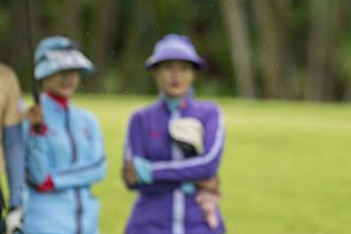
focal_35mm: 1167
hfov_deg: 1.8
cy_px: 79
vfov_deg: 1.2
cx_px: 297
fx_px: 11372
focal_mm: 400
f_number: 3.5
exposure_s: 1/4000
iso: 2200
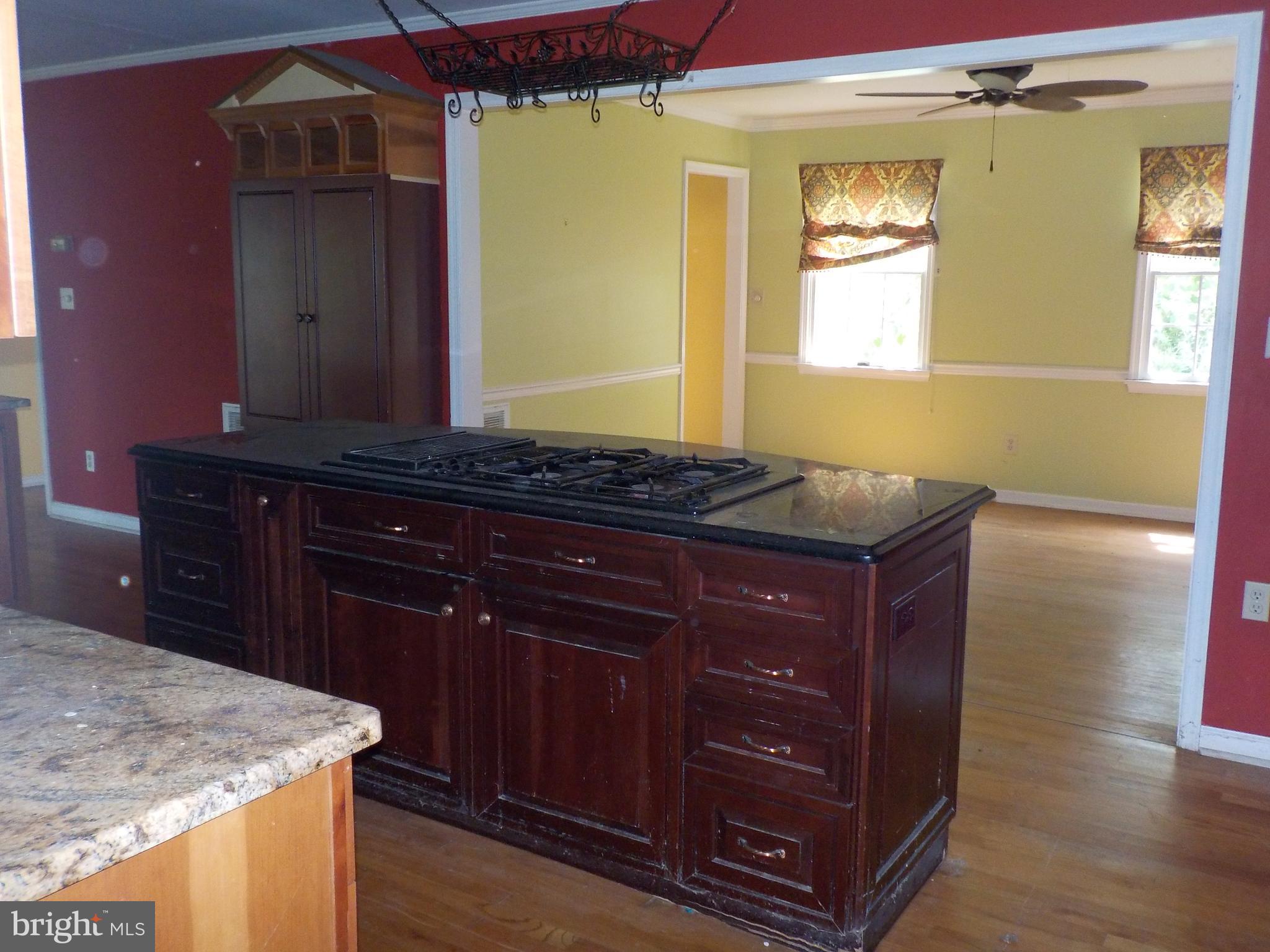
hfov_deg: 60.0
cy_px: 476
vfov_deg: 46.8
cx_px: 635
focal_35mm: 30
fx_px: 1101
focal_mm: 4.1
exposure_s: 1/30
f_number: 3.3
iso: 280
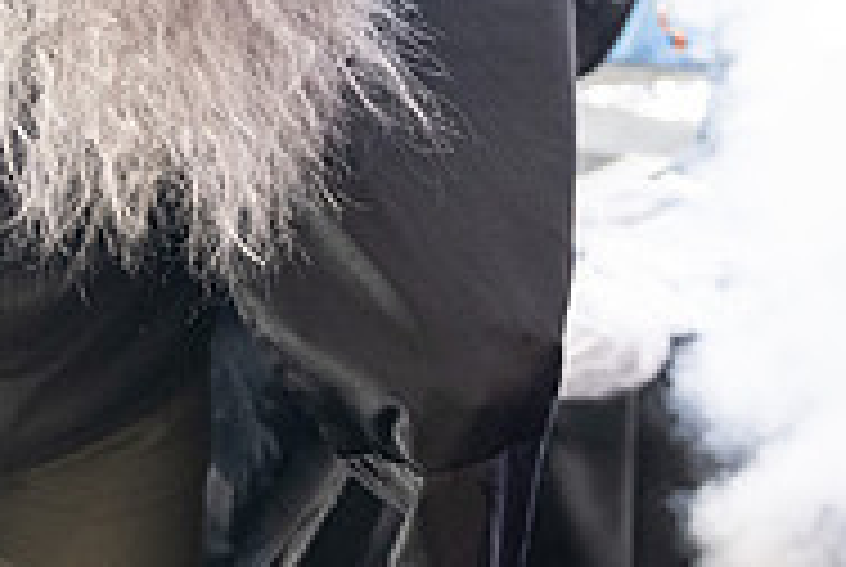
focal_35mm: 74
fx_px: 1742
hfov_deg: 26.4
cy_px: -74
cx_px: 76
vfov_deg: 17.8
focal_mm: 24
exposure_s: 1/400
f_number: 2.8
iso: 2000
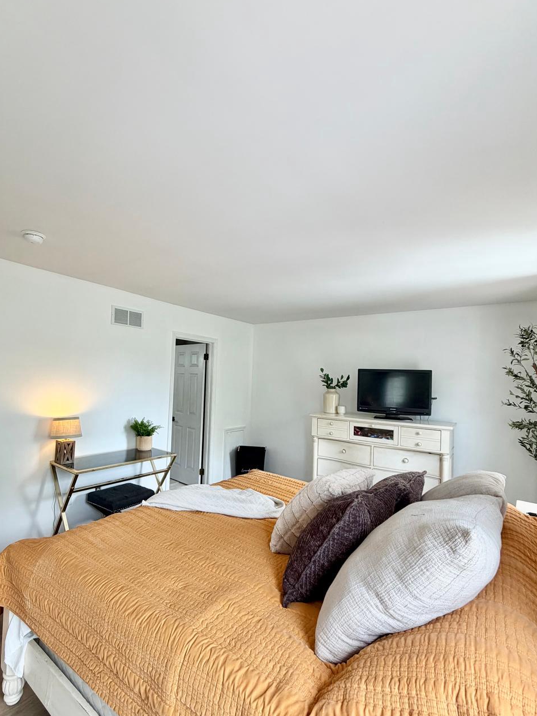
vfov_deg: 91.0
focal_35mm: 17
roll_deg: -1.8
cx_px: 224
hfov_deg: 74.2
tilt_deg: +3.0
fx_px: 352
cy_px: 374
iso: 125
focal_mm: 2.22
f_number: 2.2
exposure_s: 1/120
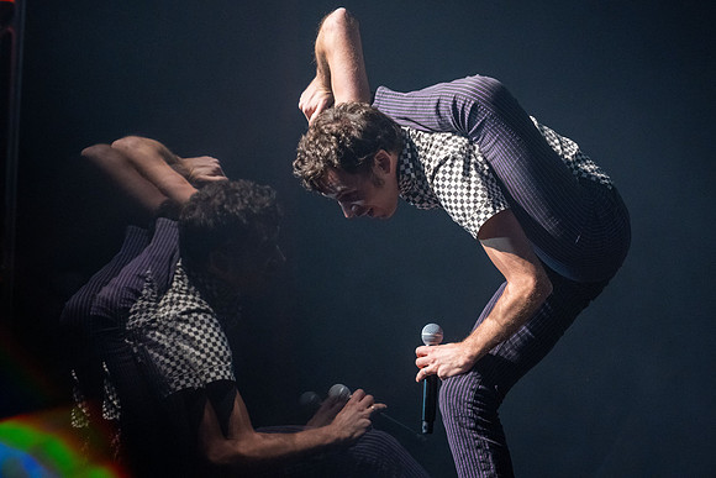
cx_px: 403
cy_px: 209
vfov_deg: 8.1
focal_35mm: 169
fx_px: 3356
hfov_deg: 12.2
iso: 1600
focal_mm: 150
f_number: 2.8
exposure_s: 1/400
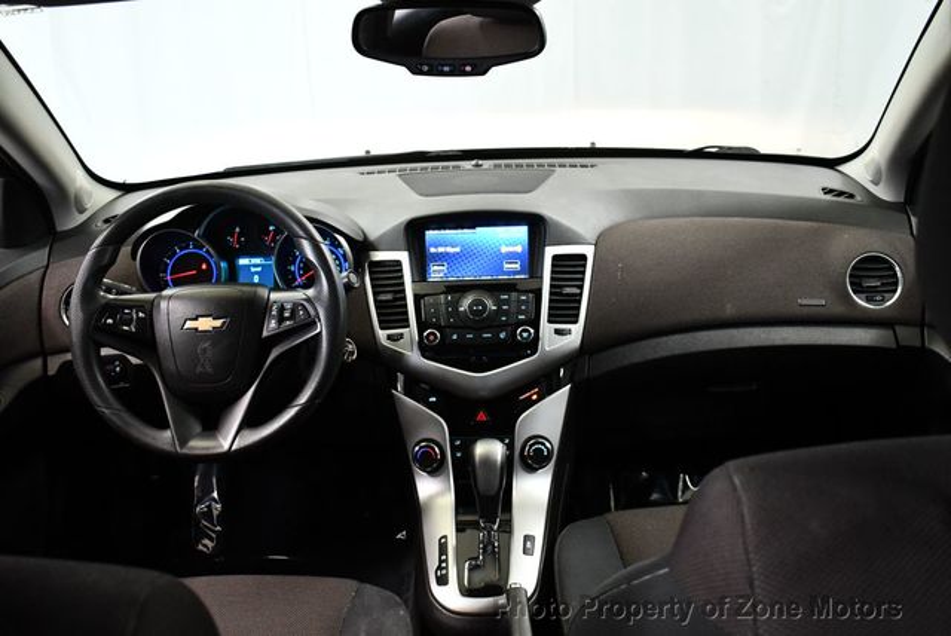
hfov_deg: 53.1
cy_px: 318
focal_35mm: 36
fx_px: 952
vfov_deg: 36.9
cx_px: 476
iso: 3200
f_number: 3.5
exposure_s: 1/100
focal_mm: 18
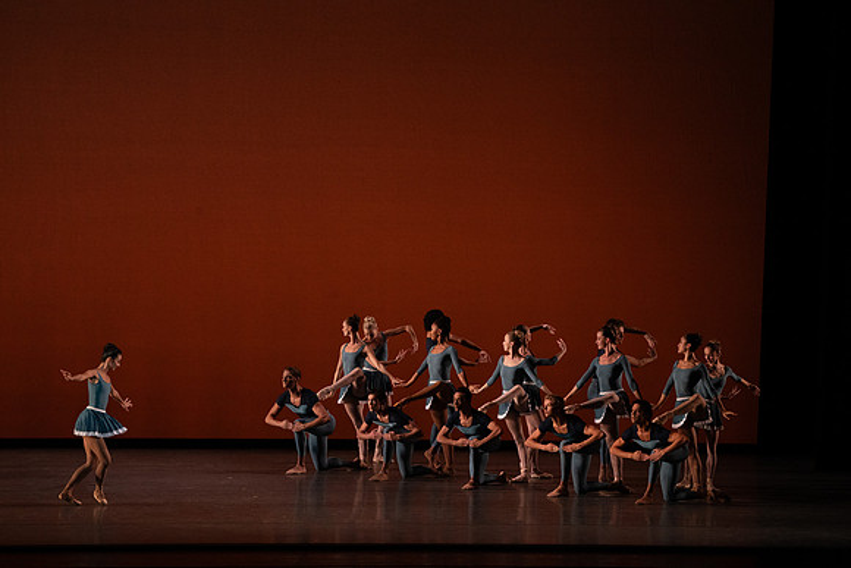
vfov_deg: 8.4
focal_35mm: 164
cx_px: 426
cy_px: 284
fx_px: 3878
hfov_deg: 12.5
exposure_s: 1/400
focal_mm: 164
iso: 5000
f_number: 9
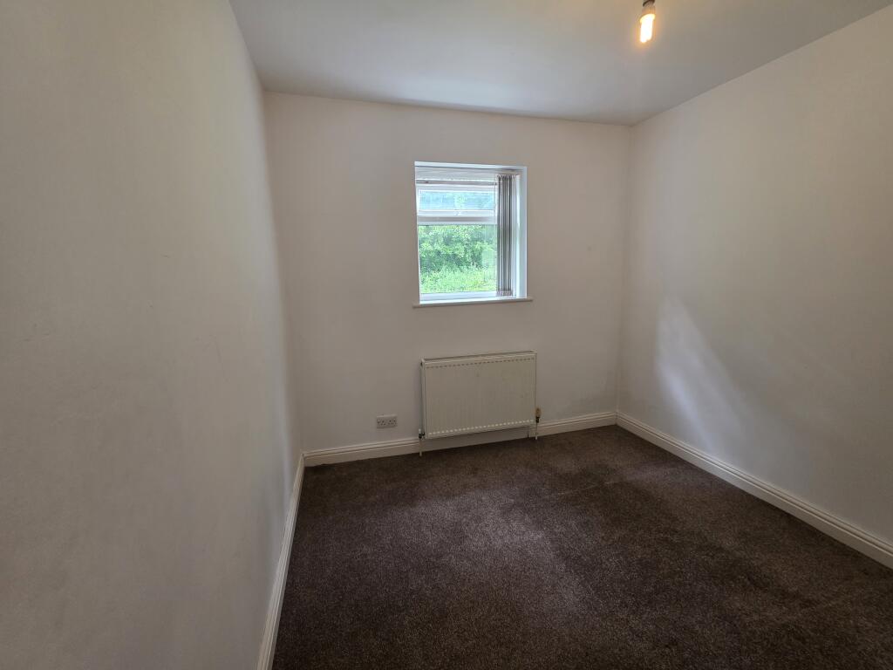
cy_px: 335
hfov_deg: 106.2
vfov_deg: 89.9
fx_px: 335
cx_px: 446
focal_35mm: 13
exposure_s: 1/50
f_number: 1.9
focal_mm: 2.2
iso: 320
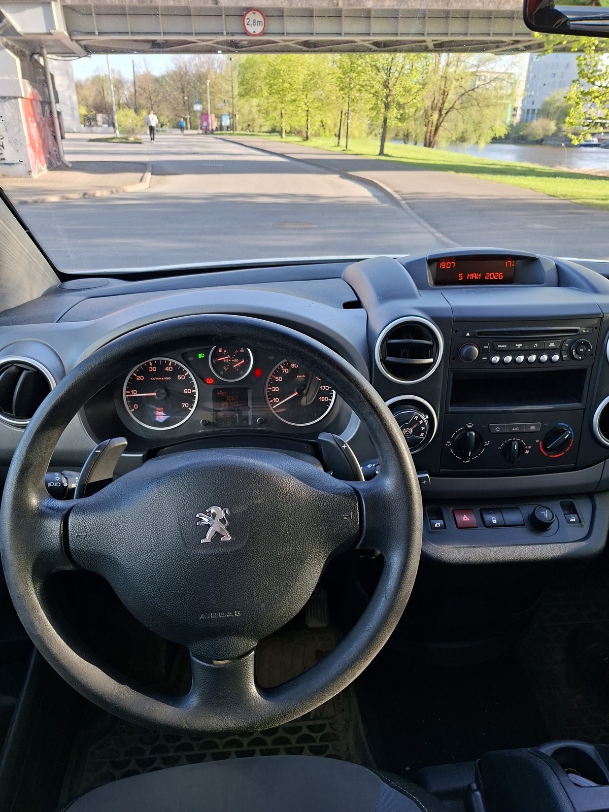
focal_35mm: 23
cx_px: 304
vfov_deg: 73.9
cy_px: 406
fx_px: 540
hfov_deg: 58.9
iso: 50
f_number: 1.8
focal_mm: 5.54
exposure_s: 1/133
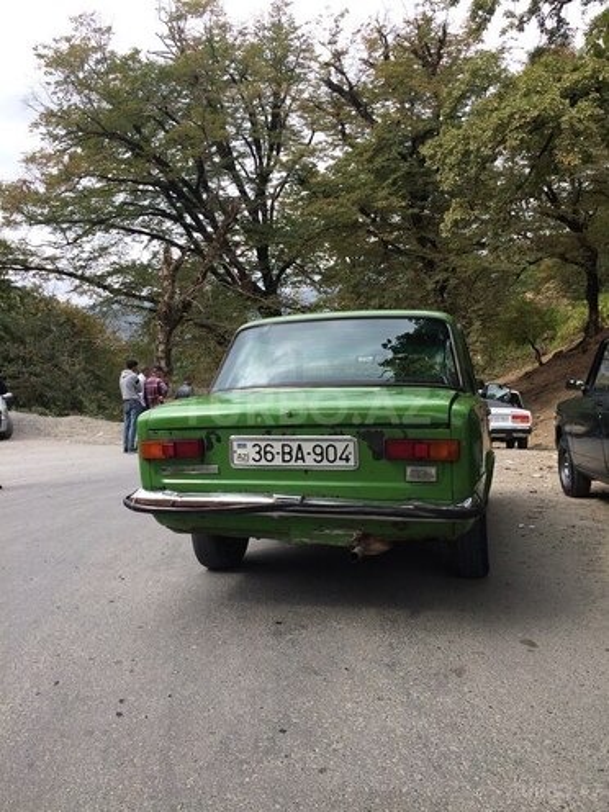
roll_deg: +1.8
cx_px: 304
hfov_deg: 48.2
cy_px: 406
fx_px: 680
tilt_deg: -6.8
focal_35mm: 29
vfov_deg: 61.7
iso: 32
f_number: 2.2
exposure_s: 1/746
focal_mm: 4.15
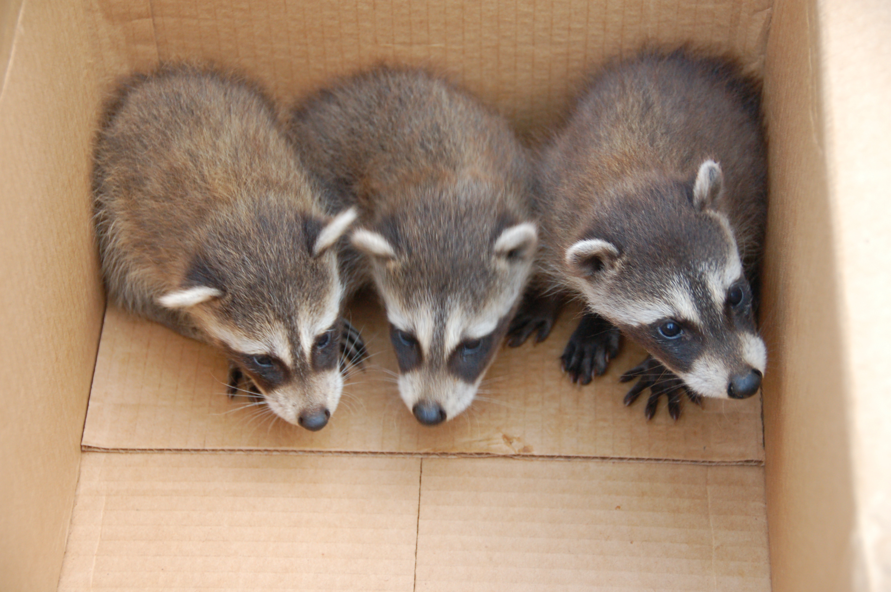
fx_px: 2596
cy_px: 296
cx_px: 446
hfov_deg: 19.5
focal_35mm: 105
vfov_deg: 13.0
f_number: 5
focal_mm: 70
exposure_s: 1/80
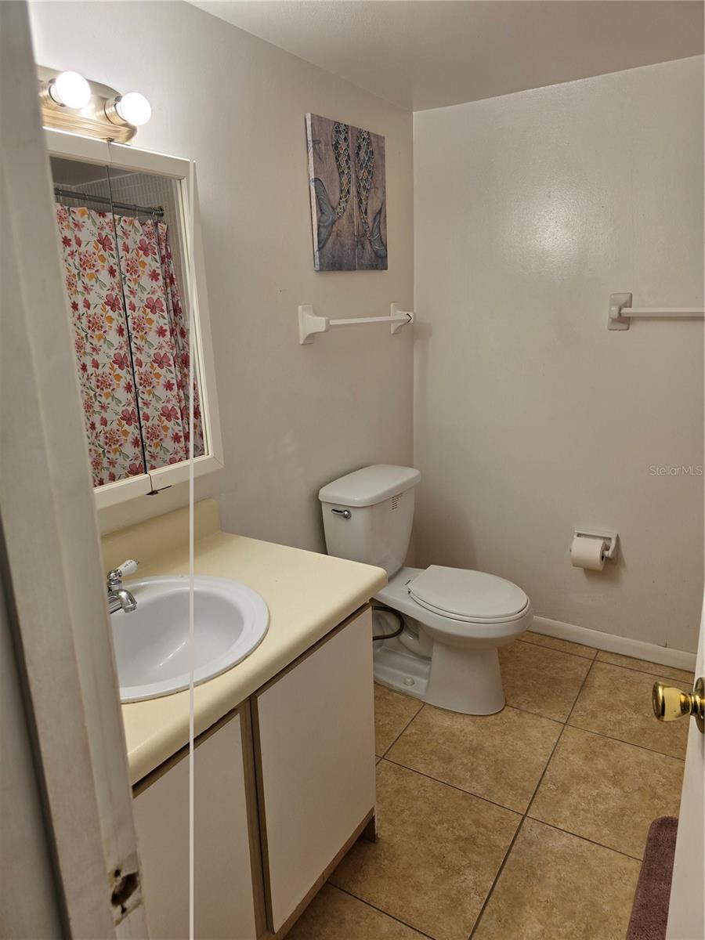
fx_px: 625
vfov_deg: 73.9
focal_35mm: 23
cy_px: 470
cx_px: 352
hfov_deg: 58.9
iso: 64
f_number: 1.7
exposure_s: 1/120
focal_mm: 6.3
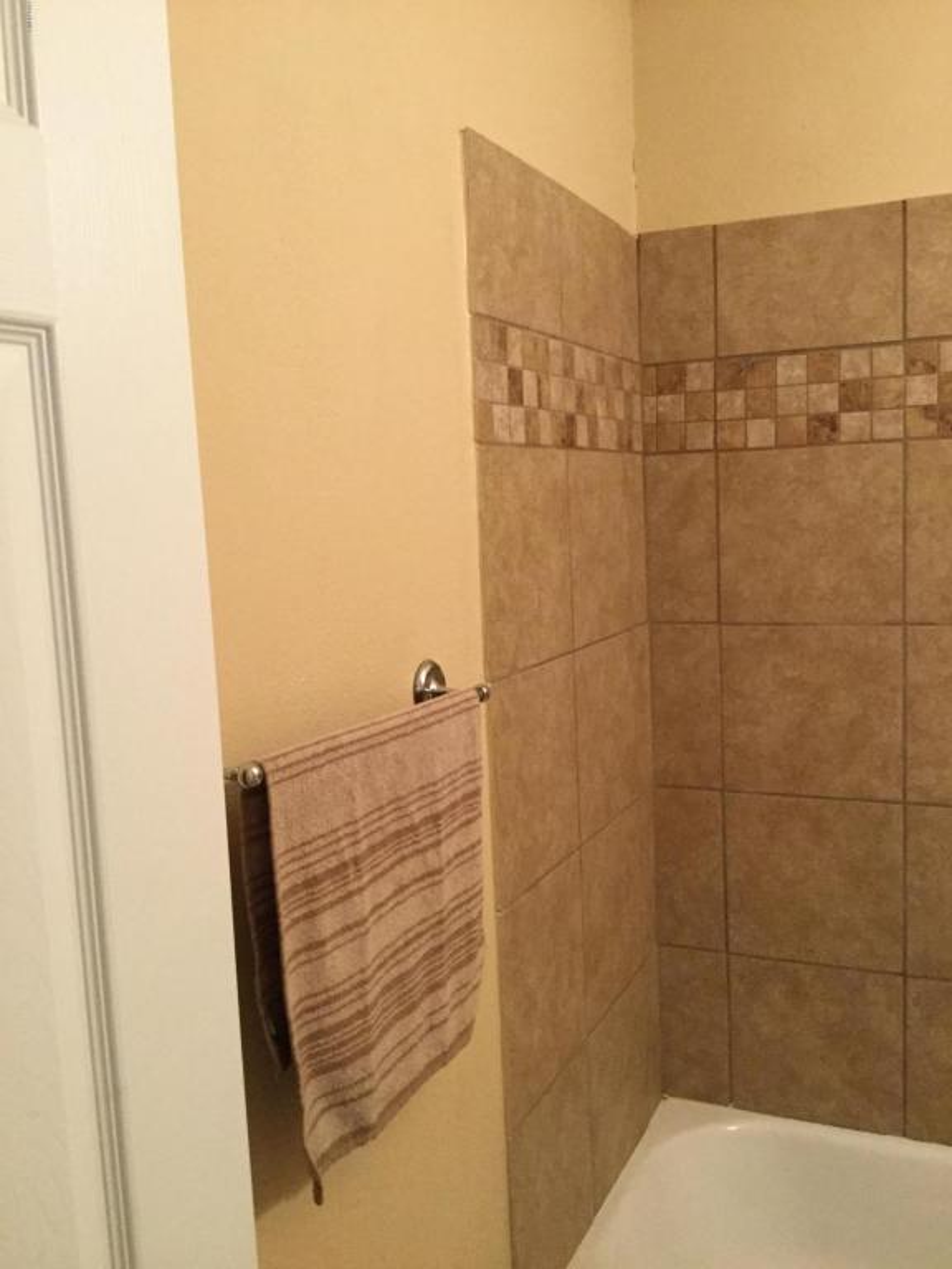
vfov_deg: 58.4
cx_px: 476
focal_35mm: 31
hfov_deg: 45.4
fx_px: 1137
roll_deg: +2.9
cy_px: 634
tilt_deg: -6.3
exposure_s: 1/20
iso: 200
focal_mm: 3.3
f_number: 2.4
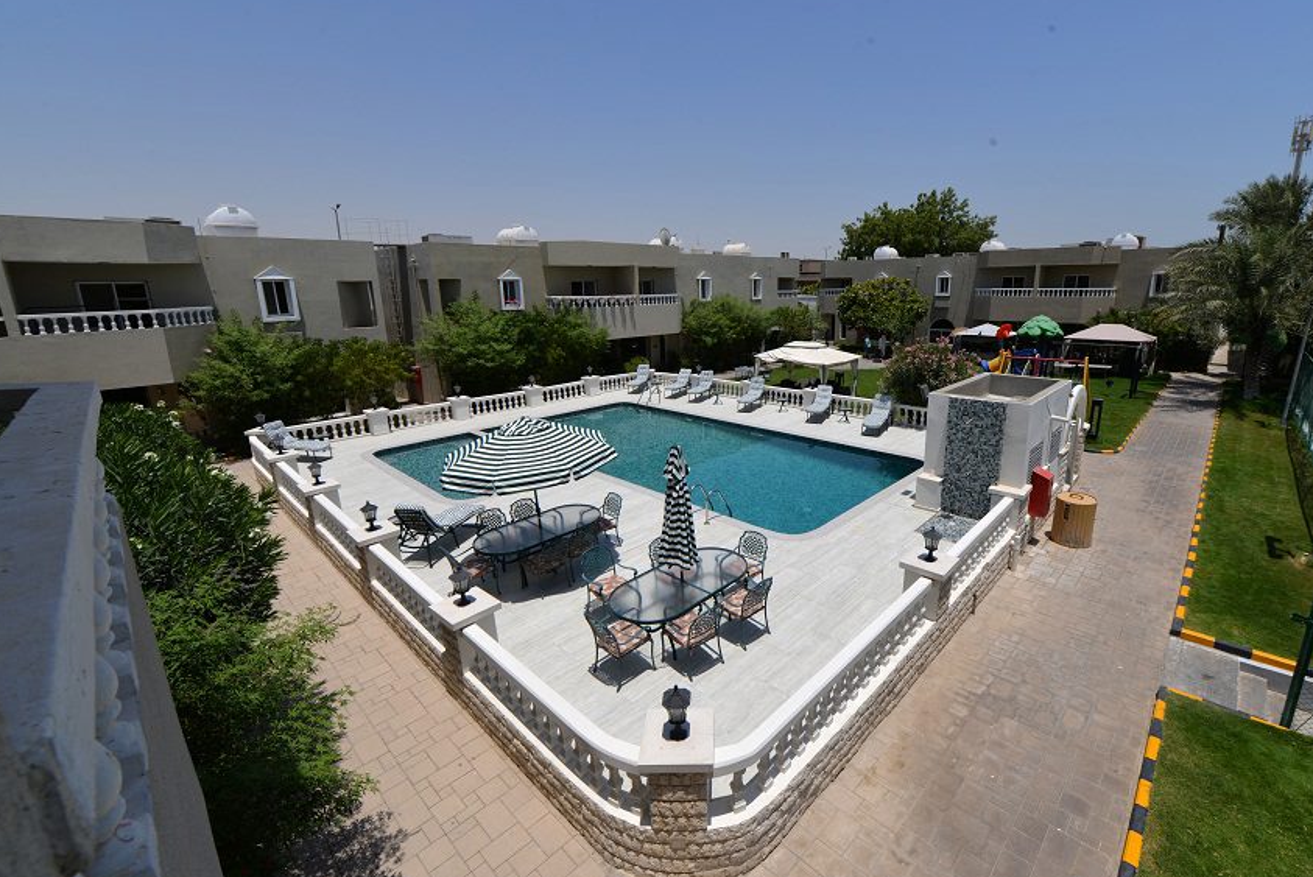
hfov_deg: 100.2
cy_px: 423
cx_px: 695
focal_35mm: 15
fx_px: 547
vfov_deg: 77.4
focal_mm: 14
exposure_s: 1/400
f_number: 10
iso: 100
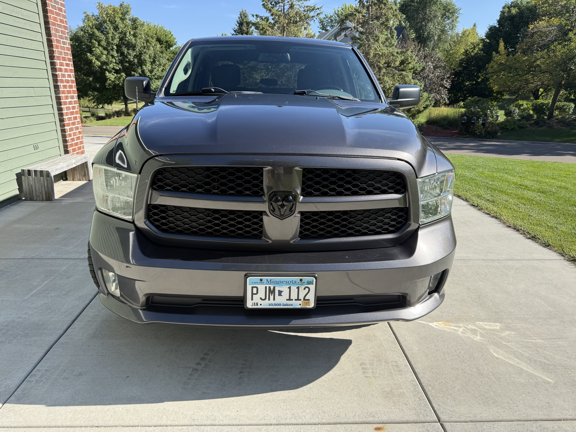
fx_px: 399
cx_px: 288
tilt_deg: -17.1
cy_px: 216
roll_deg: -0.7
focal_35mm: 24
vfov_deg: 56.8
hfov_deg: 71.6
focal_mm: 6.76
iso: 80
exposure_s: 1/2169
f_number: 1.78
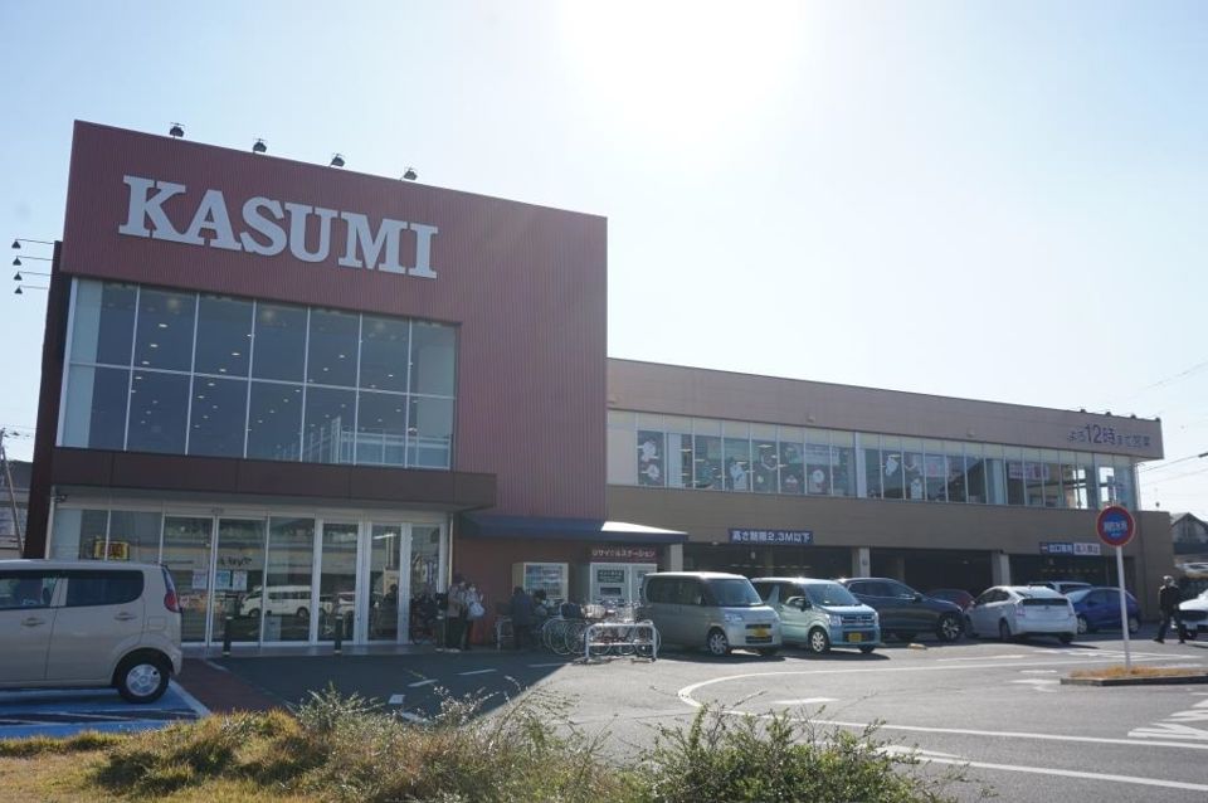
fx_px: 1056
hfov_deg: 59.5
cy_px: 402
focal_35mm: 32
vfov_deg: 41.6
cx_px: 604
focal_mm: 21
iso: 100
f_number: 9
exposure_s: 1/200
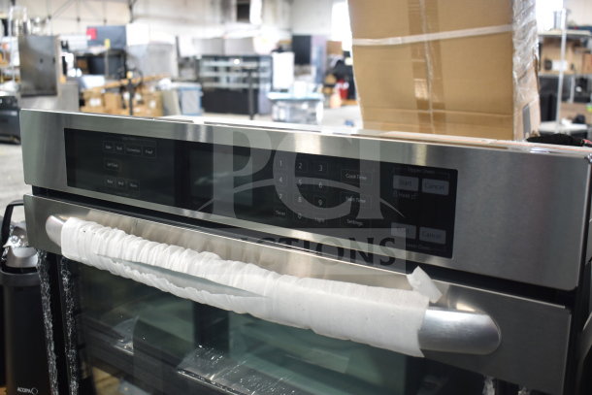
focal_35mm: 39
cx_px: 296
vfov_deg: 34.2
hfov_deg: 49.5
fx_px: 641
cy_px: 198
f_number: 4
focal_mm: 26
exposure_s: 1/40
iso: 720
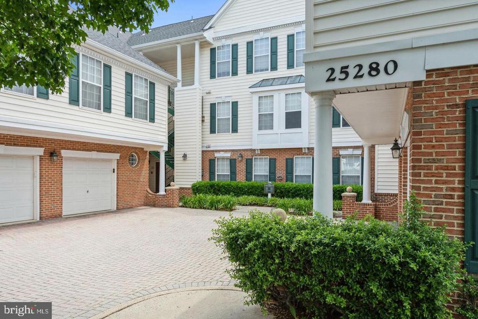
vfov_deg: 53.1
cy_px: 160
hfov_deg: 73.7
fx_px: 319
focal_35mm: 24
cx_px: 239
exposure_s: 1/640
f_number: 5
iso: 320
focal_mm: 16
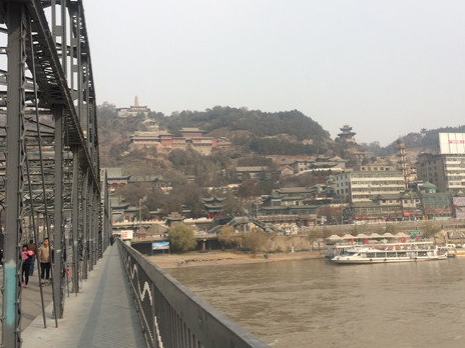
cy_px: 151
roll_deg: +4.4
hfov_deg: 46.8
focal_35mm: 40
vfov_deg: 35.9
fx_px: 537
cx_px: 230
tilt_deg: +7.0
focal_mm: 4.15
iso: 32
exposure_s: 1/2053
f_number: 2.2
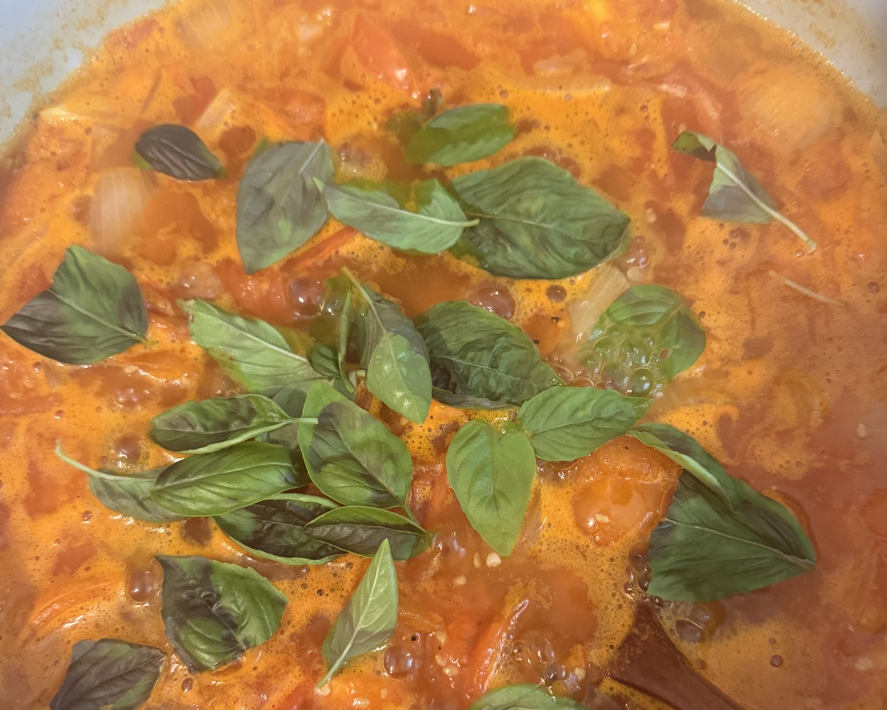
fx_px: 840
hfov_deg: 55.7
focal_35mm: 32
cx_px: 448
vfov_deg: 45.2
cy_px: 463
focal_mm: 6.76
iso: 500
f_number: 1.78
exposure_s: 1/60
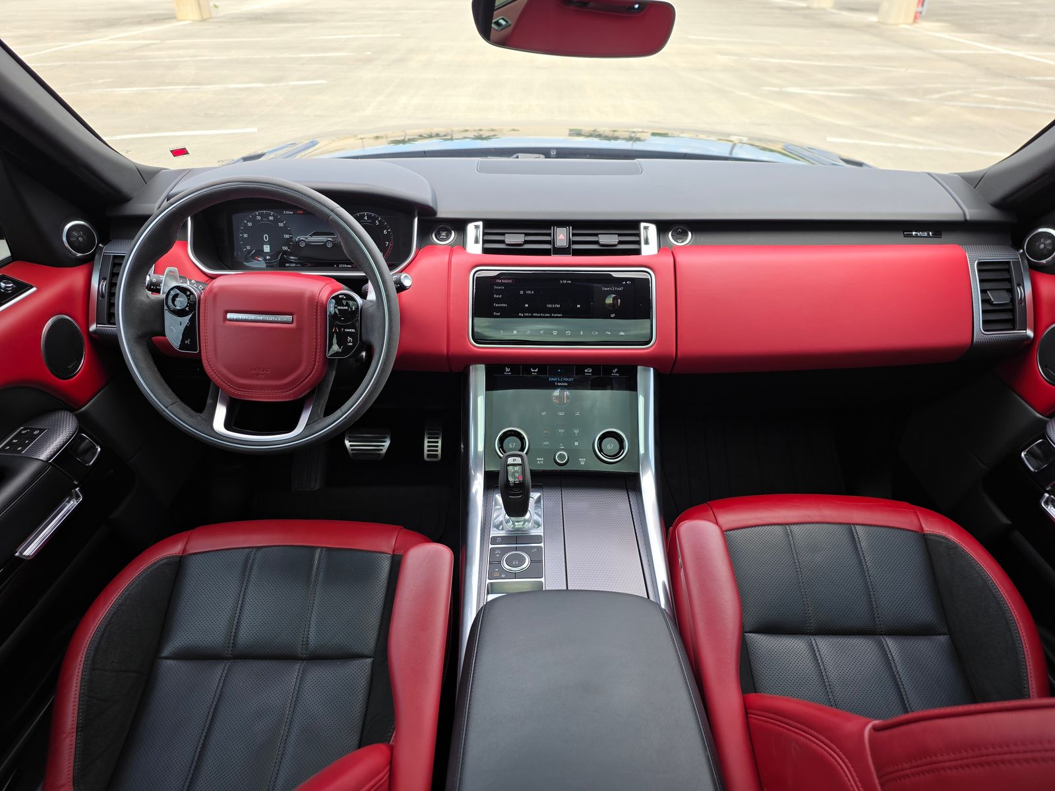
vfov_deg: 58.9
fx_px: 701
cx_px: 528
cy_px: 396
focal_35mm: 23
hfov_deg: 73.9
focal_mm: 6.25
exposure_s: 1/200
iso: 16
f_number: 1.7
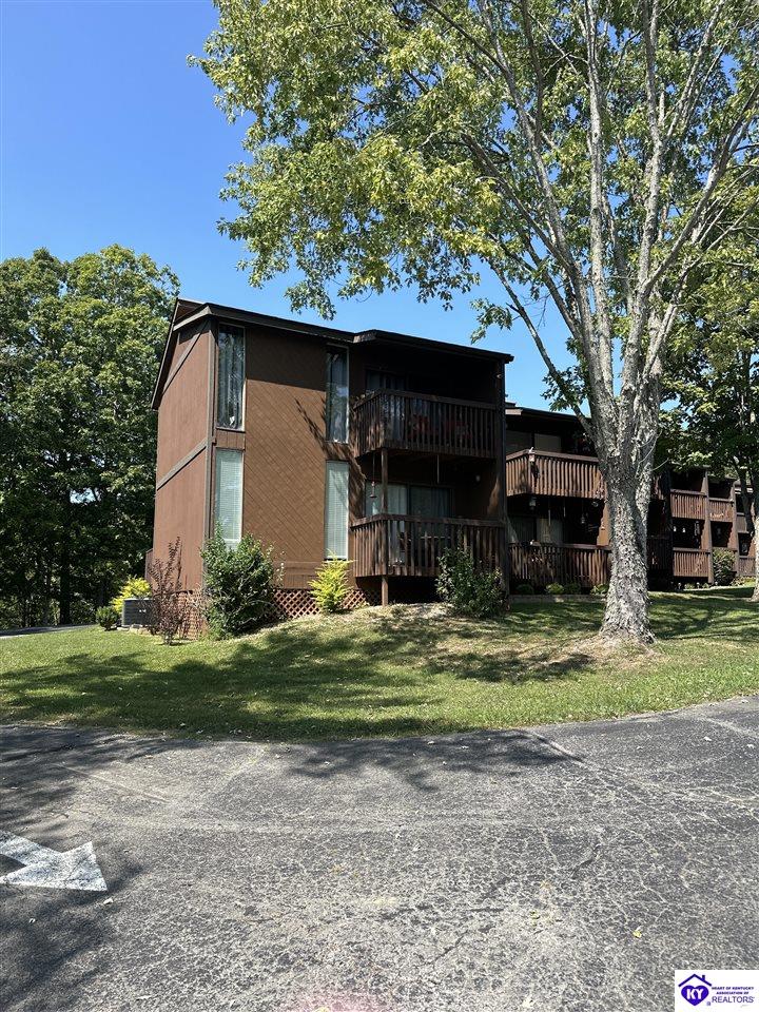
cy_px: 506
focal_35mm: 24
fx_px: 702
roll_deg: -1.2
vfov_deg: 71.6
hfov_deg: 56.8
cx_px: 380
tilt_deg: +9.9
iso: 80
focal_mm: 6.86
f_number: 1.78
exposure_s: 1/2110
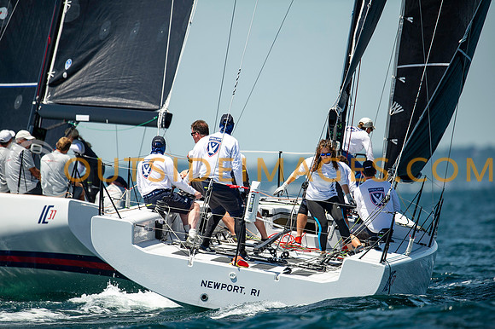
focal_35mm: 612
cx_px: 248
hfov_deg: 3.4
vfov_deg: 2.2
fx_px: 8412
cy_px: 164
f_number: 5
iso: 400
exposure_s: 1/3200
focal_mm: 600
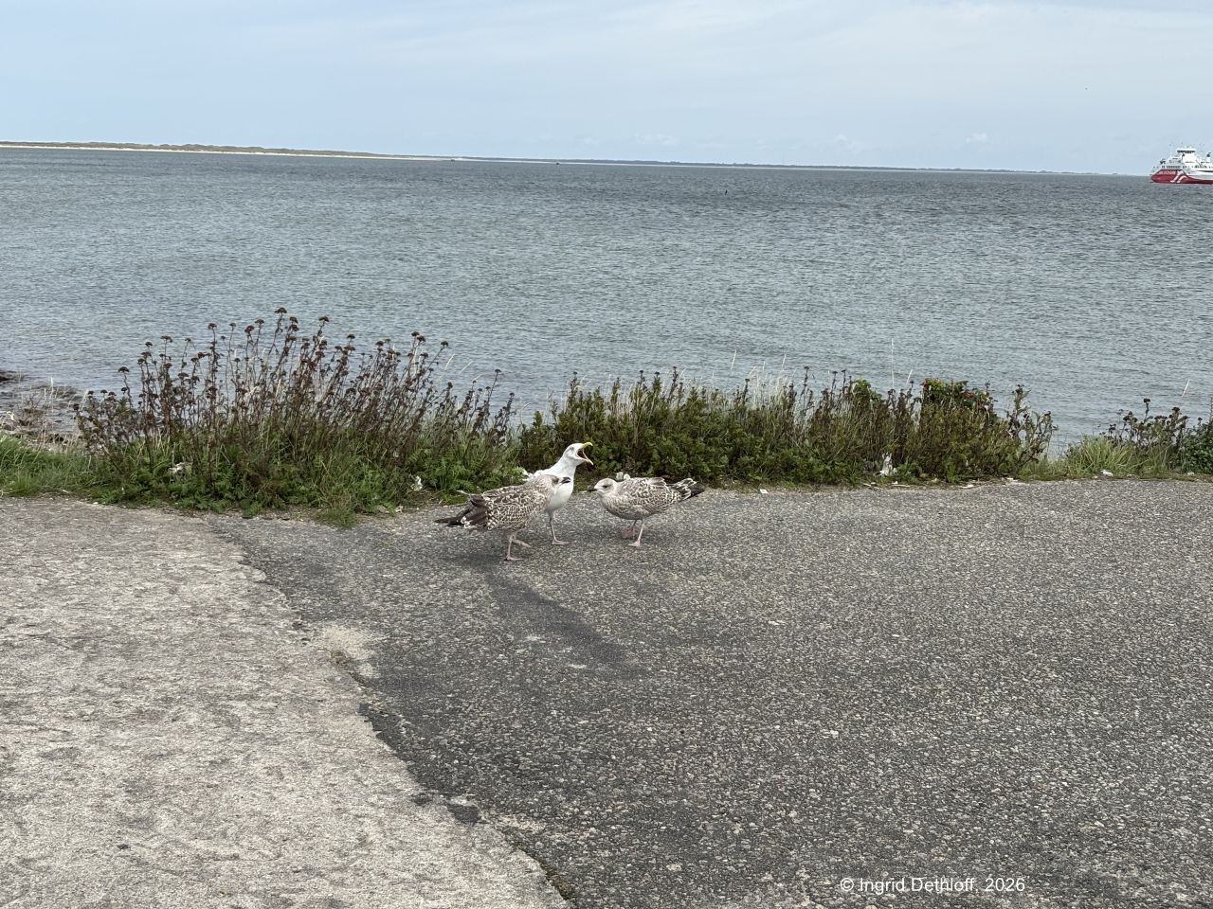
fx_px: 1822
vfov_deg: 28.0
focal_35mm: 52
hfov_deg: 36.8
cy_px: 454
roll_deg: -1.6
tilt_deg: -9.3
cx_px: 606
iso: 32
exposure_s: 1/2062
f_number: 1.6
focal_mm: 5.96
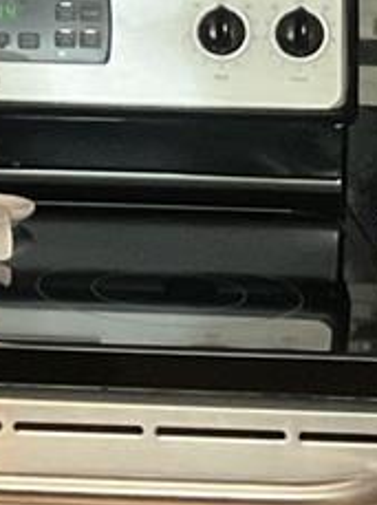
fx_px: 2956
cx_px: -245
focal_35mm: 203
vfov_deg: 9.6
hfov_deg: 7.1
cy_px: -128
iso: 200
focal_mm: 3
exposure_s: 1/40
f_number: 1.8
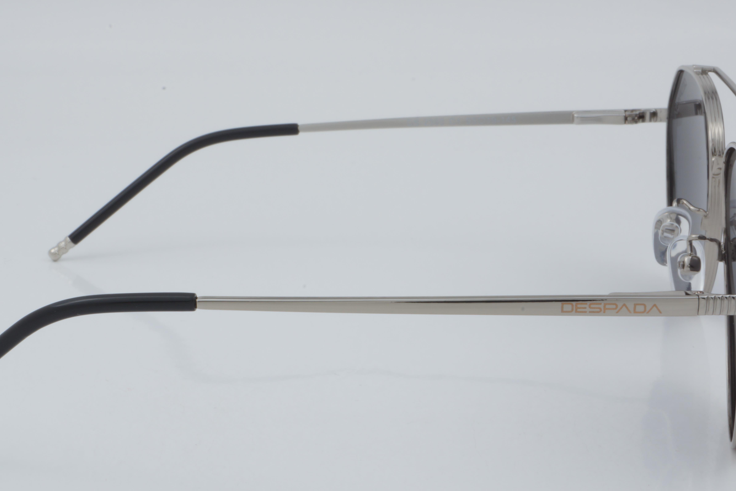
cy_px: 262
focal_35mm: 94
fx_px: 1922
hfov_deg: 21.7
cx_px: 334
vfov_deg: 14.5
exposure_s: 1/3
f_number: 32
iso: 100
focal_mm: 50
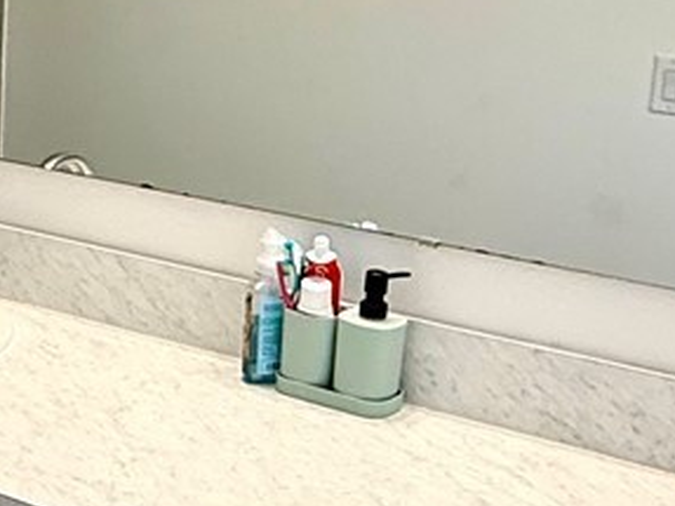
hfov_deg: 24.8
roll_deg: -3.9
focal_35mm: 78
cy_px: 139
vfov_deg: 18.8
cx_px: 181
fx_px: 1520
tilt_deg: -9.3
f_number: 2.2
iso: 100
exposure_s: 1/120
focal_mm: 2.22
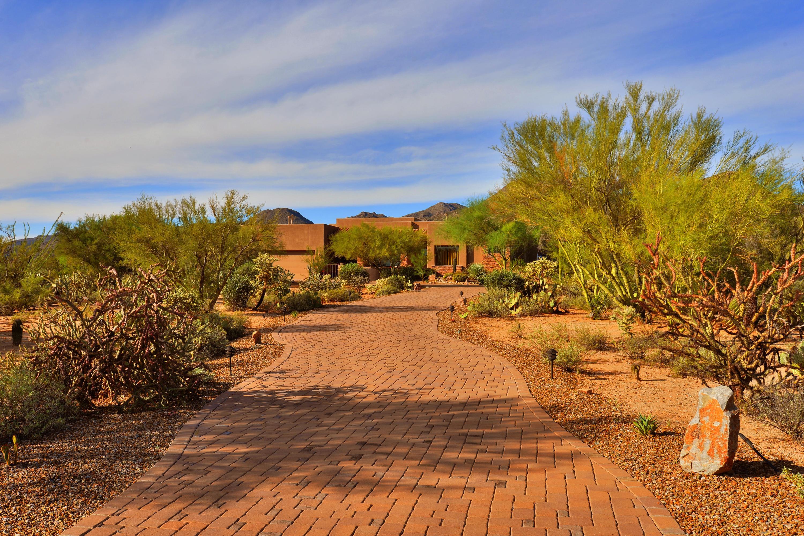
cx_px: 402
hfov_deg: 54.4
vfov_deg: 37.9
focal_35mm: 35
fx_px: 782
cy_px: 268
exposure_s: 1/100
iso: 100
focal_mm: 35
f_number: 13
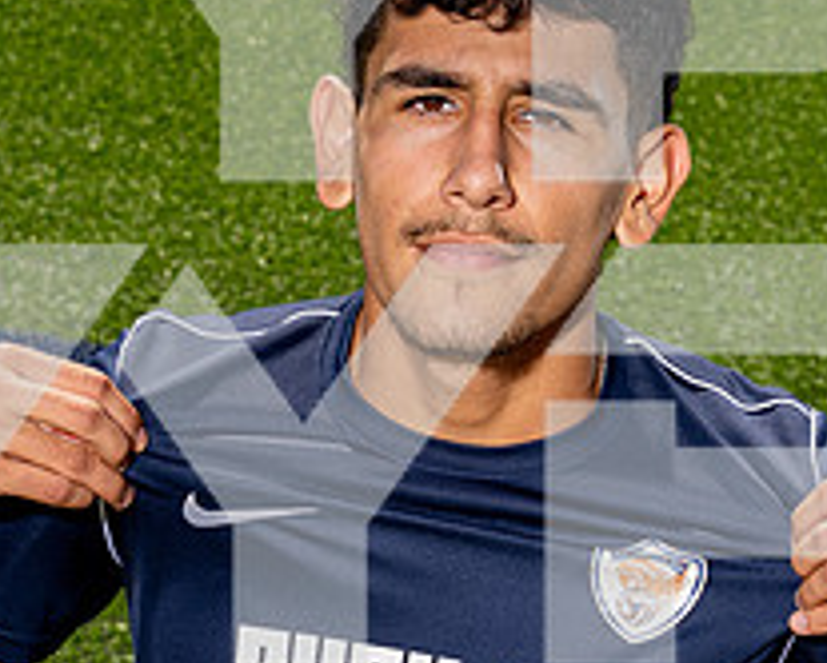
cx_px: 467
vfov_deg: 8.8
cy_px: 457
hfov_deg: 11.0
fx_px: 4312
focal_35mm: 176
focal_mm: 67
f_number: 11
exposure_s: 1/250
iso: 100
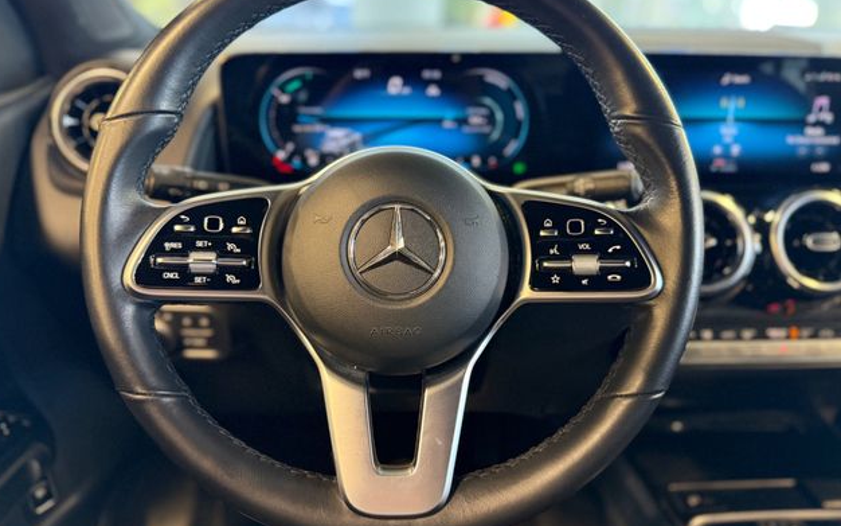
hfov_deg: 70.4
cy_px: 243
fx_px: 596
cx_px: 412
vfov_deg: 47.5
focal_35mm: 26
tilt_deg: -21.7
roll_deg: -0.6
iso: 640
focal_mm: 6.76
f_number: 1.78
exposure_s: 1/60
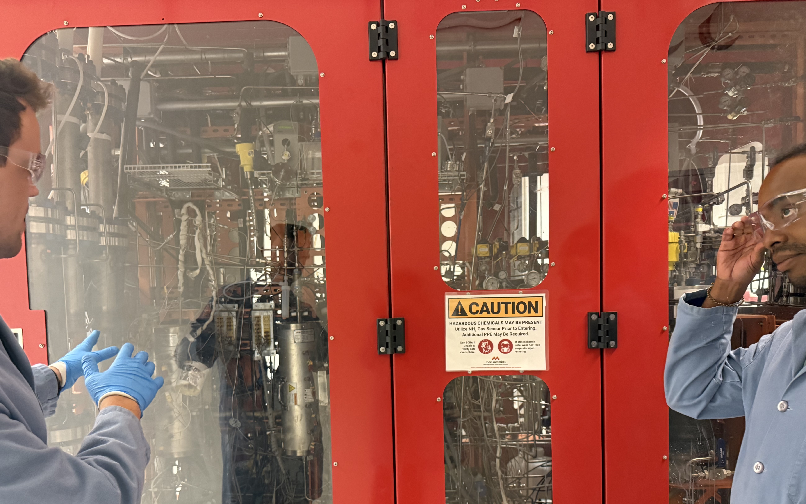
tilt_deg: -2.5
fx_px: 615
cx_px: 384
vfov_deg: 44.0
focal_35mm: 28
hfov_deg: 66.4
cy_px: 331
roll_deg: +1.9
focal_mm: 6.76
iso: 800
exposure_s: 1/60
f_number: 1.78
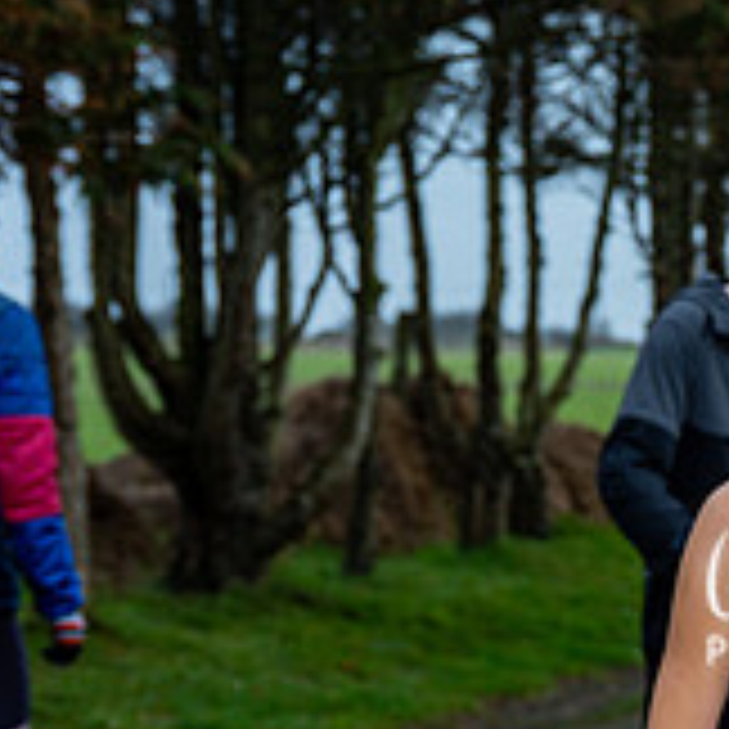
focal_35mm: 122
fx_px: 2907
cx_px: 999
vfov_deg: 14.3
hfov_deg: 13.7
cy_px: 511
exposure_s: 1/320
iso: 100
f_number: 4
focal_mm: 40
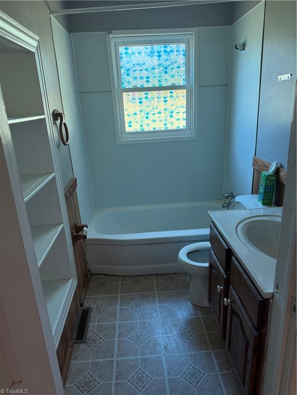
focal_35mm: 24
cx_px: 148
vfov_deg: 71.6
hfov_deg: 56.8
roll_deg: +3.0
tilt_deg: -17.0
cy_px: 198
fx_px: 275
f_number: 1.78
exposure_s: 1/73
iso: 200
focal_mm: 6.76
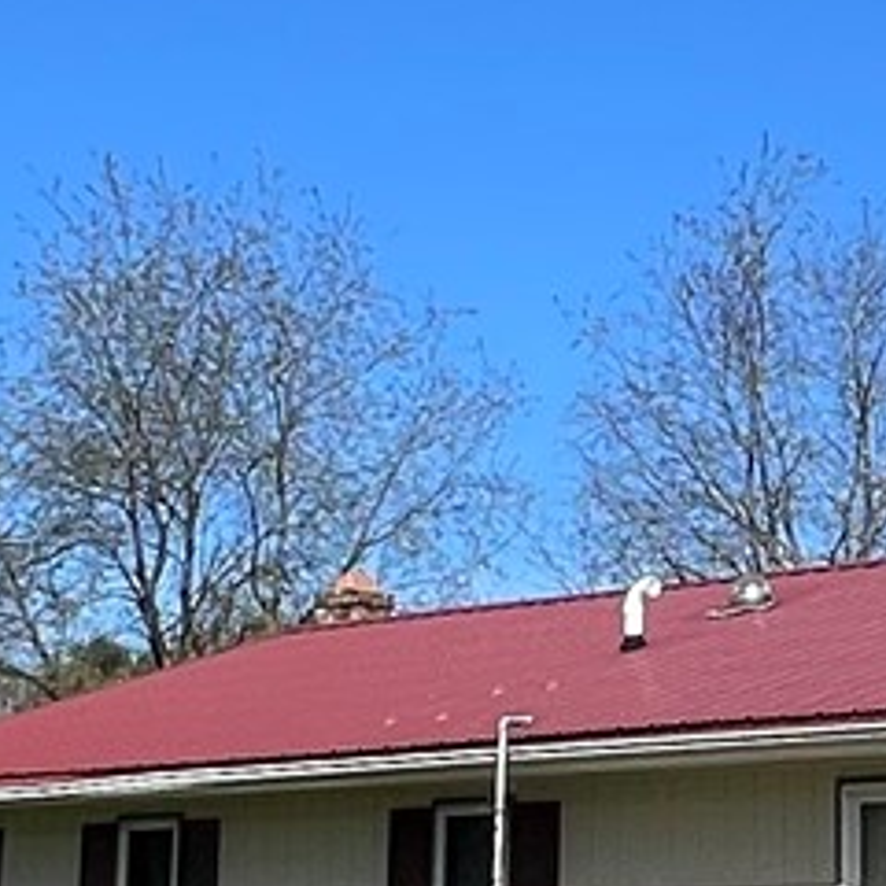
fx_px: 2838
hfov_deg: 17.7
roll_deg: -0.3
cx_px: 635
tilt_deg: +10.9
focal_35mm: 98
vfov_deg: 17.7
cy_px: 476
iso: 32
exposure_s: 1/2016
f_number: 1.8
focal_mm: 1.57
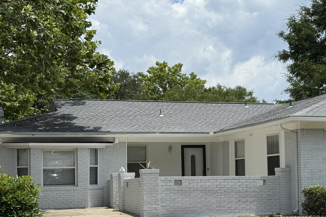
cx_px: 236
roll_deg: +1.0
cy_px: 145
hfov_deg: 25.1
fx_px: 724
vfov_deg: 17.0
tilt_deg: +2.1
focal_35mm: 80
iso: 80
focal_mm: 6.76
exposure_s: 1/9901
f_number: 1.78
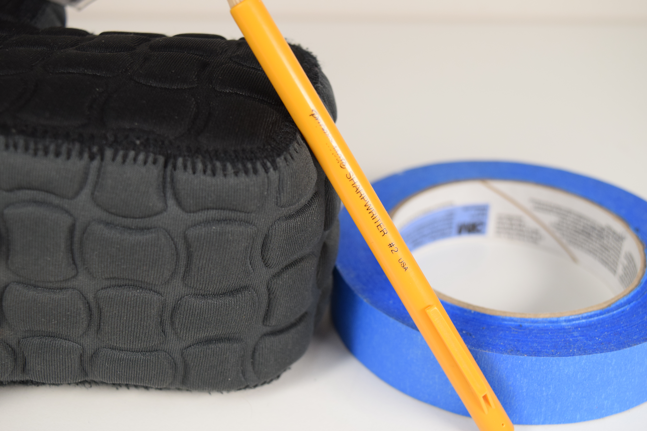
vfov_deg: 28.1
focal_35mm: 48
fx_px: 863
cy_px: 216
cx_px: 324
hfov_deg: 41.1
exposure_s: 1/125
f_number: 5.6
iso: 800
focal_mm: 32
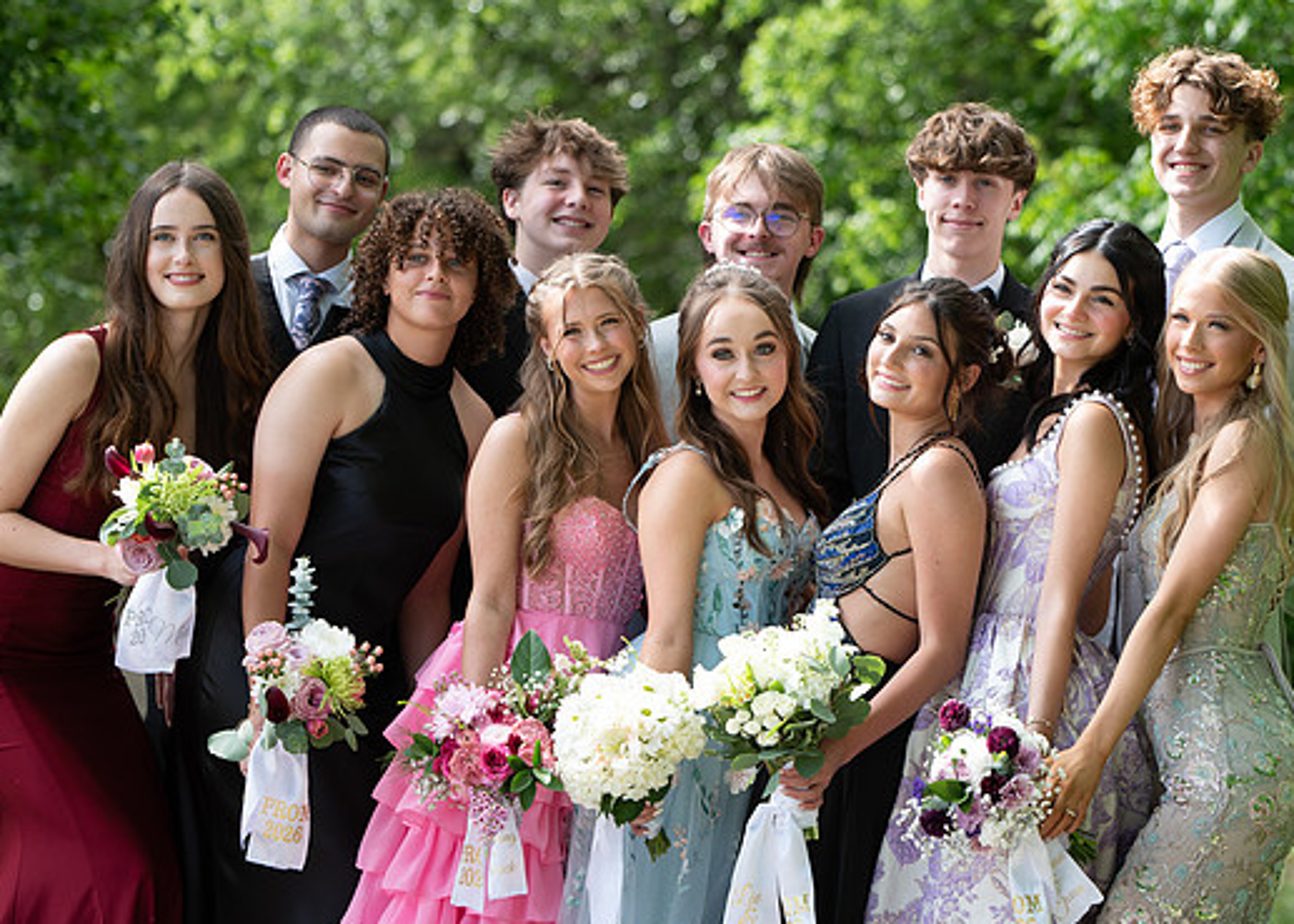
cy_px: 412
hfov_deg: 14.1
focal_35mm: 142
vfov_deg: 10.1
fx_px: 5217
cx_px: 765
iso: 100
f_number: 2.8
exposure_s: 1/400
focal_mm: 100
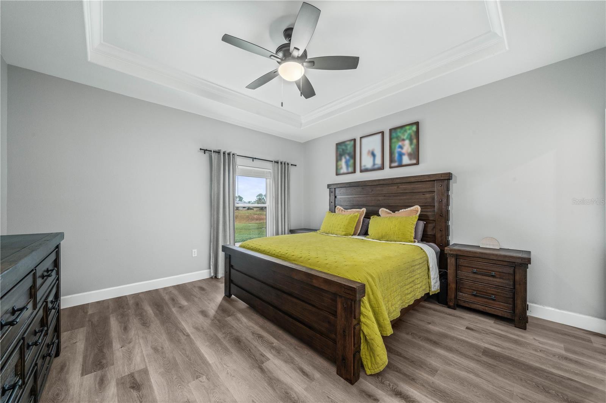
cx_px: 303
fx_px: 219
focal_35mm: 13
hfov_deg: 108.3
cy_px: 202
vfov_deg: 85.4
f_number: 11
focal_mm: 13
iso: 400
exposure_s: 1
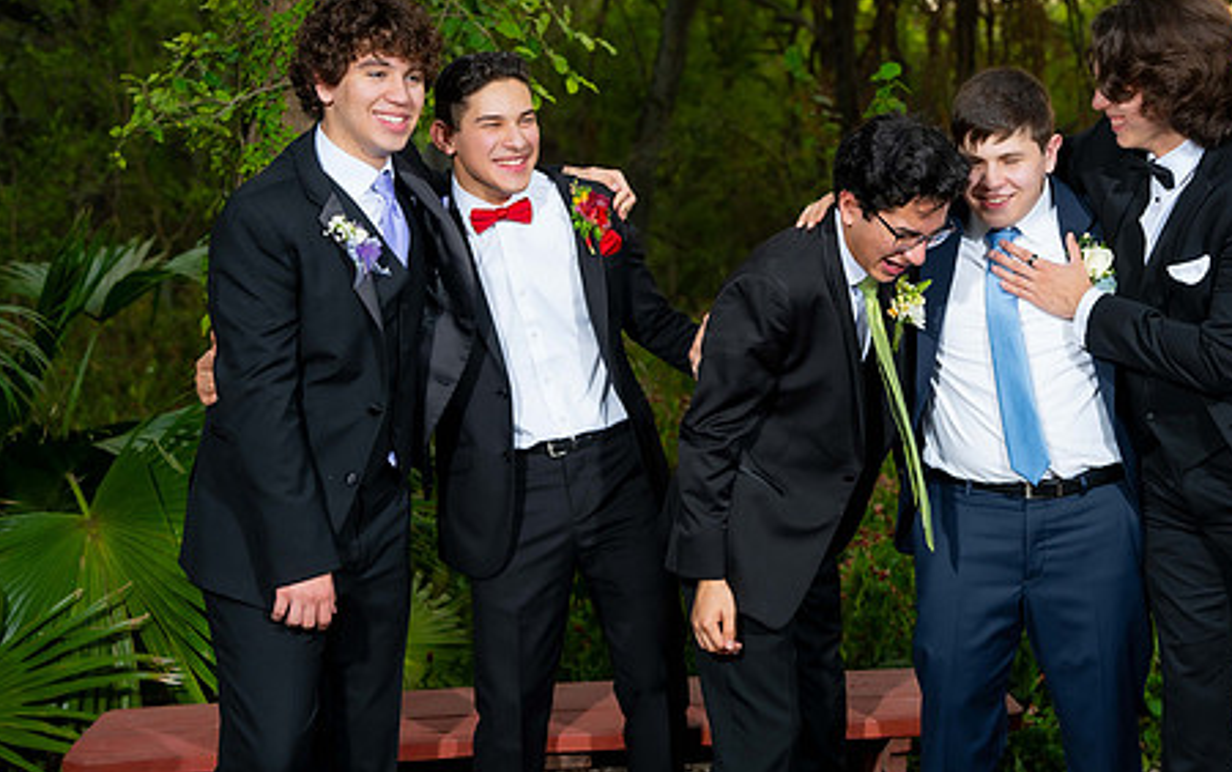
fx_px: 2117
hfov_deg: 32.3
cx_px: 750
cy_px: 363
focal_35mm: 63
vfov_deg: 20.7
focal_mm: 48
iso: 160
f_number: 3.2
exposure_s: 1/200
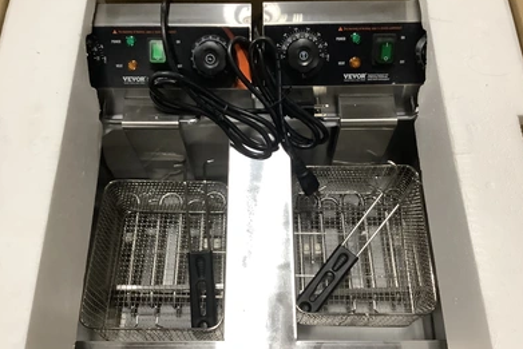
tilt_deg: -62.5
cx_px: 265
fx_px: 480
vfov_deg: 40.0
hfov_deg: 57.2
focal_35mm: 33
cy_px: 181
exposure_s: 1/60
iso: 250
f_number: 2.4
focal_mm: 3.3
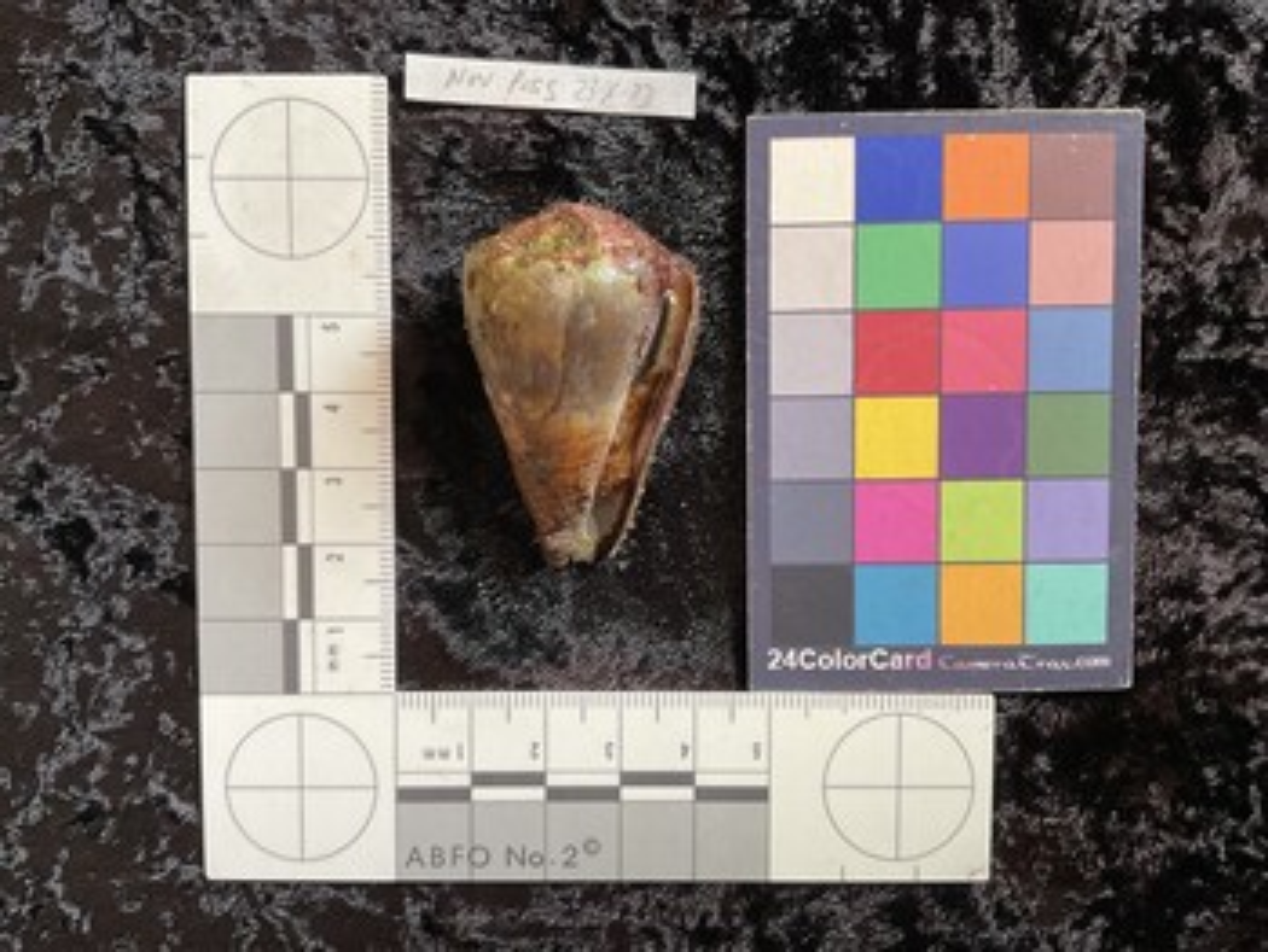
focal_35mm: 29
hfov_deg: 61.6
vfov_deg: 48.3
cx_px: 634
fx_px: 1063
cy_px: 476
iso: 80
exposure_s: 1/60
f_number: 1.8
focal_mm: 3
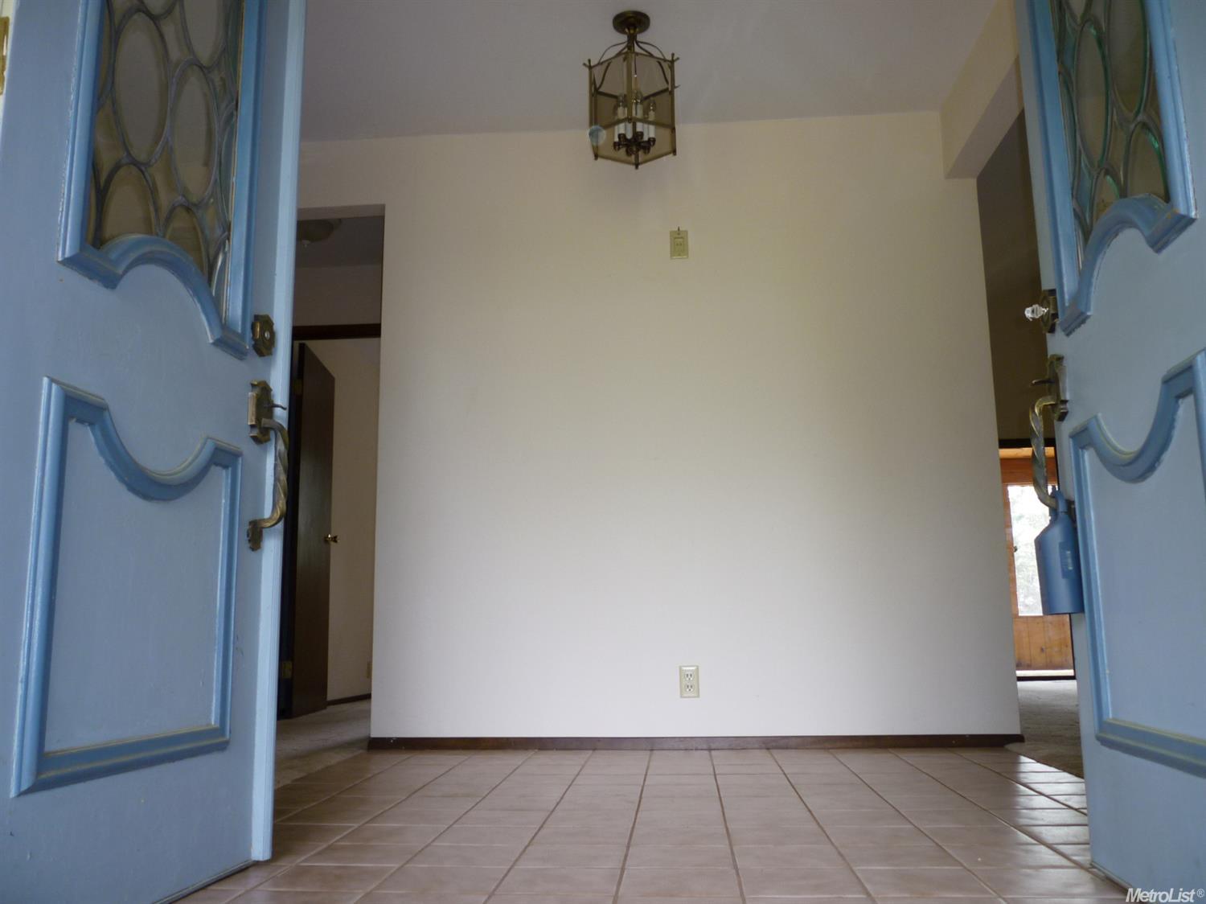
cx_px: 603
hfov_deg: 61.7
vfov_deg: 48.2
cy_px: 452
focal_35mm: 29
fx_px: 1010
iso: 100
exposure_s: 1/30
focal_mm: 5.2
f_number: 3.3
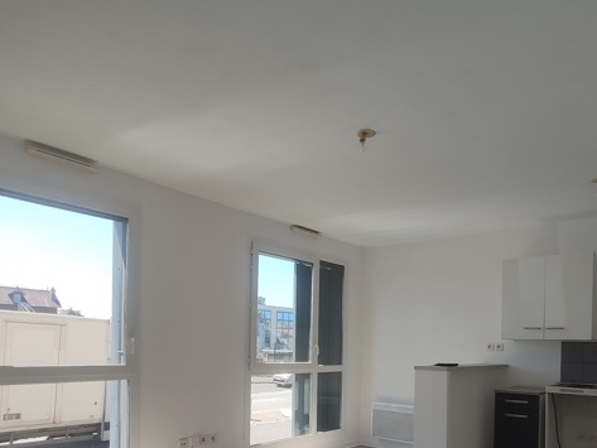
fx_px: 380
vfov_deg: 57.6
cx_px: 364
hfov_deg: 75.4
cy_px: 343
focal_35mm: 22
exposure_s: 1/394
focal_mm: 1.66
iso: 50
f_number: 2.2
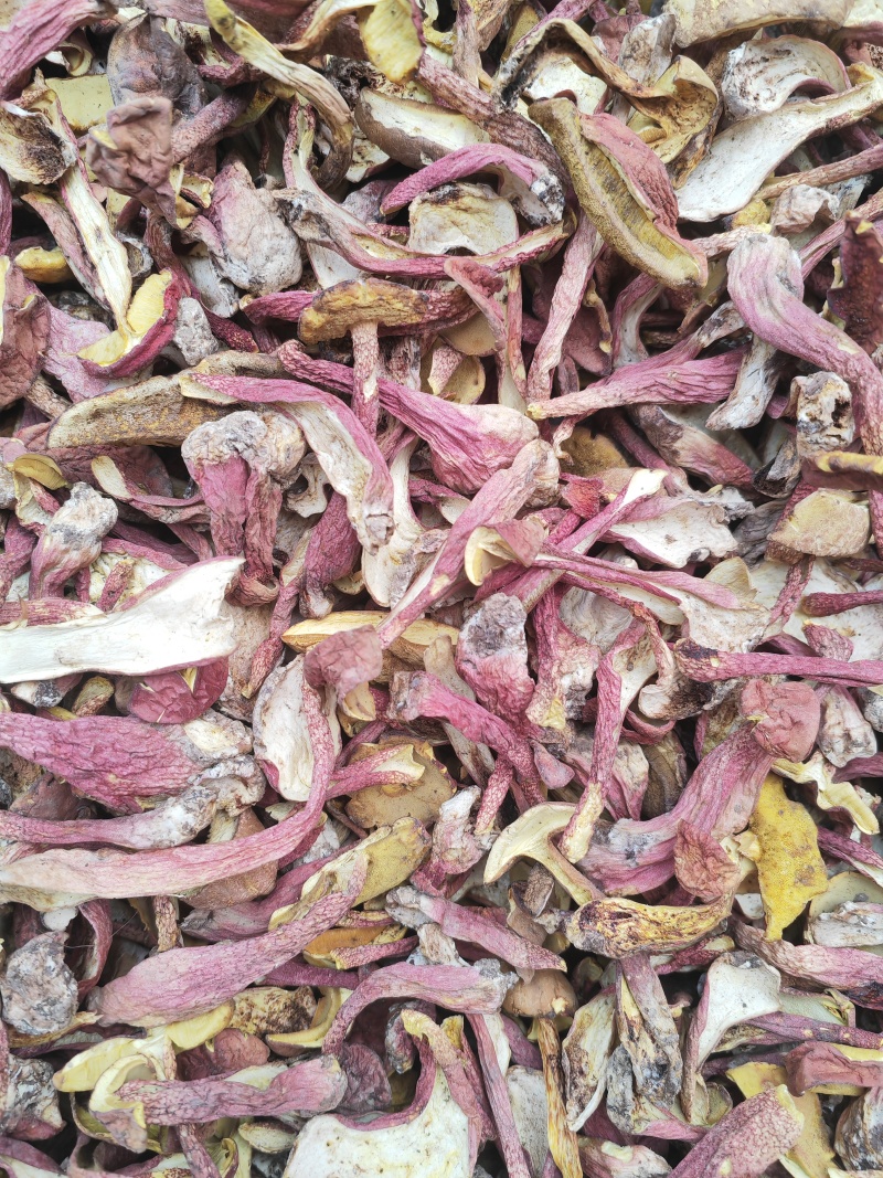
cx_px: 442
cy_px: 589
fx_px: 918
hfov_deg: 51.3
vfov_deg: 65.3
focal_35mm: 27
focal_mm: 5.53
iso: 250
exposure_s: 1/110
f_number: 1.8
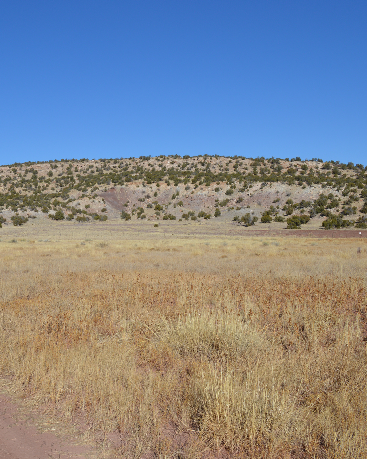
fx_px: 530
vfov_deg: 46.8
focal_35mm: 39
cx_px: 85
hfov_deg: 37.2
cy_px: 230
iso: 100
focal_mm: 18
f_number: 9
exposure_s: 1/320
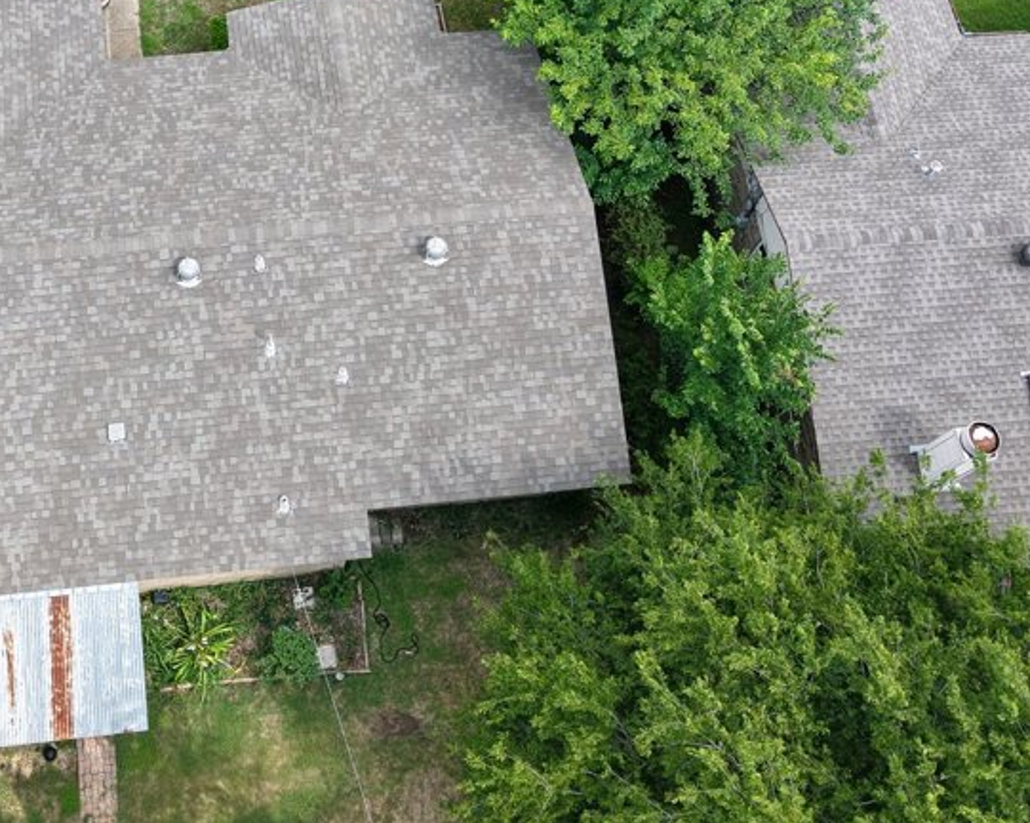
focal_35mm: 52
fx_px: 1584
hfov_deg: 35.2
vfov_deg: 27.5
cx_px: 251
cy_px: 11
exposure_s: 1/725
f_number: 1.8
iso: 120
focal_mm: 8.67
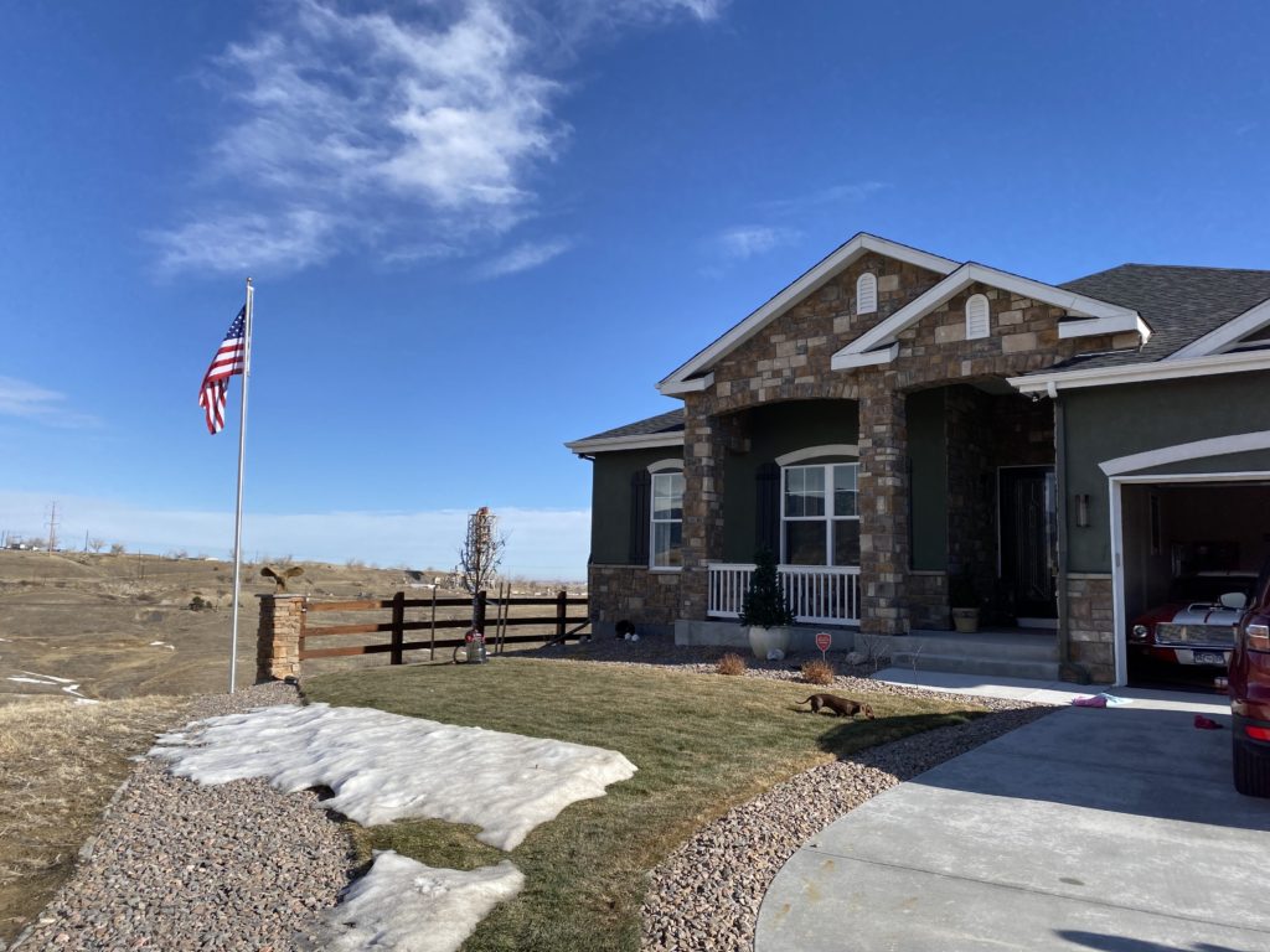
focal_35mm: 26
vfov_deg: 53.1
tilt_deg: +5.3
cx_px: 635
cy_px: 476
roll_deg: -1.0
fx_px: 954
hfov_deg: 67.3
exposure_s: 1/3135
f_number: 1.8
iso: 32
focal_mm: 4.25
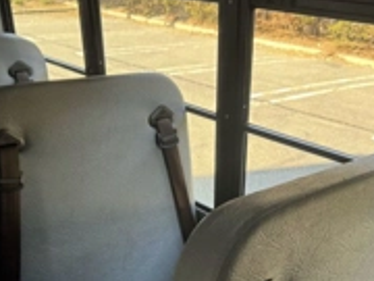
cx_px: 160
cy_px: 239
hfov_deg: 39.6
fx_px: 519
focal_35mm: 48
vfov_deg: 29.3
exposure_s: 1/121
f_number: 1.78
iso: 100
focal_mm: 6.76
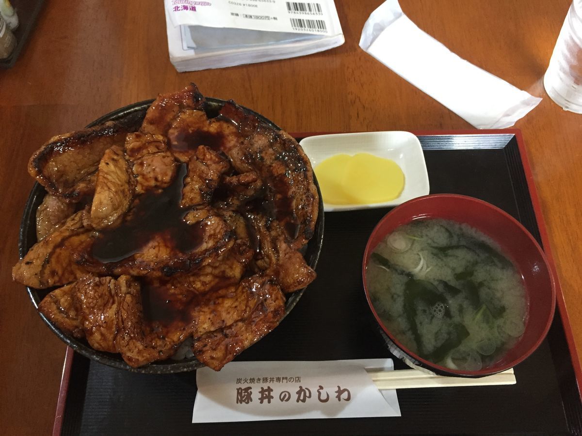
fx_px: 488
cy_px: 218
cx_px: 291
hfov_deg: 61.7
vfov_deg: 48.2
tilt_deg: -65.1
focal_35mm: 29
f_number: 2.2
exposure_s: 1/30
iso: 200
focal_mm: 4.15
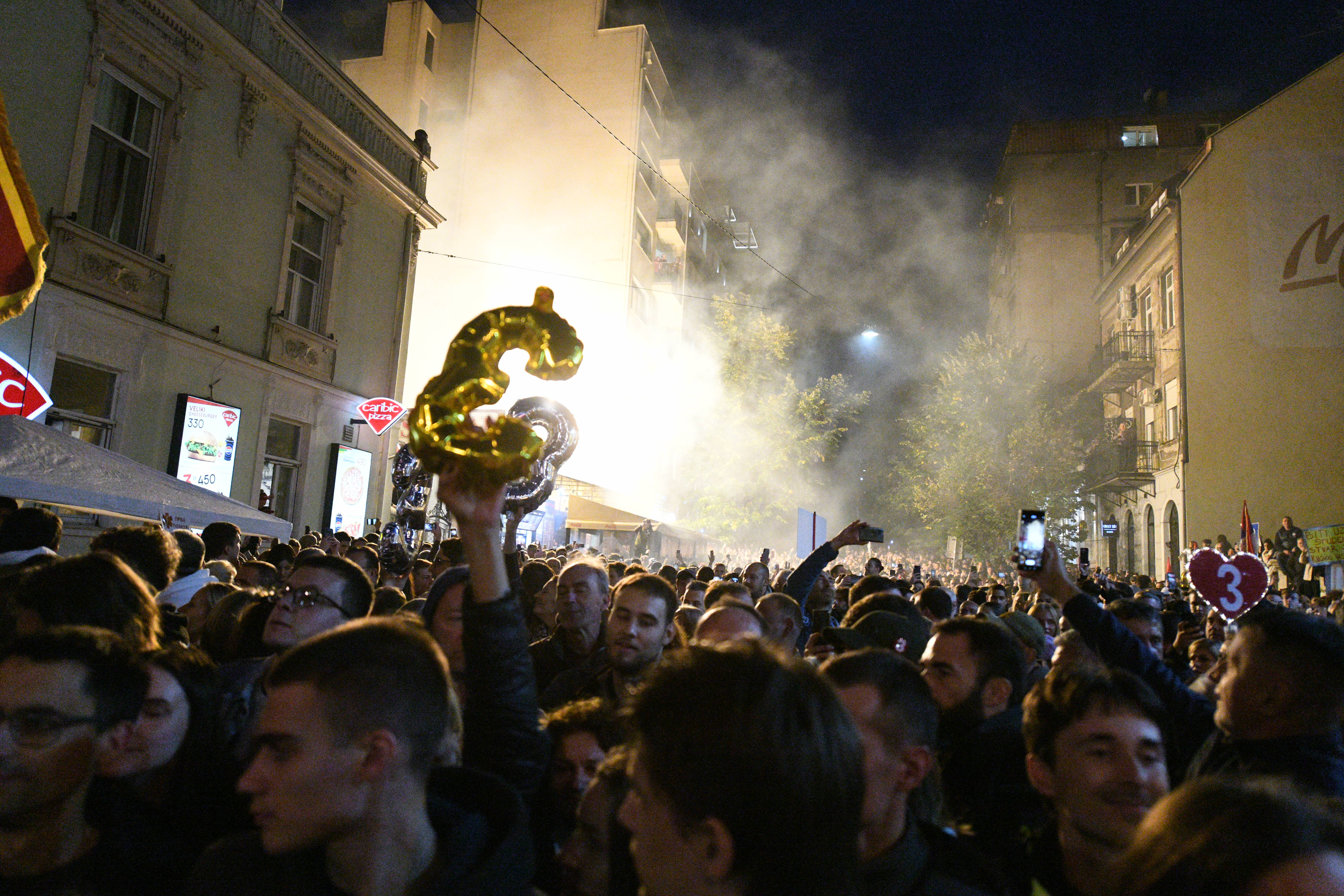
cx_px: 672
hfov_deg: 73.7
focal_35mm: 24
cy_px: 448
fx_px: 896
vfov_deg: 53.1
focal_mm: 24
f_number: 2.8
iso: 20000
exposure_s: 1/1250
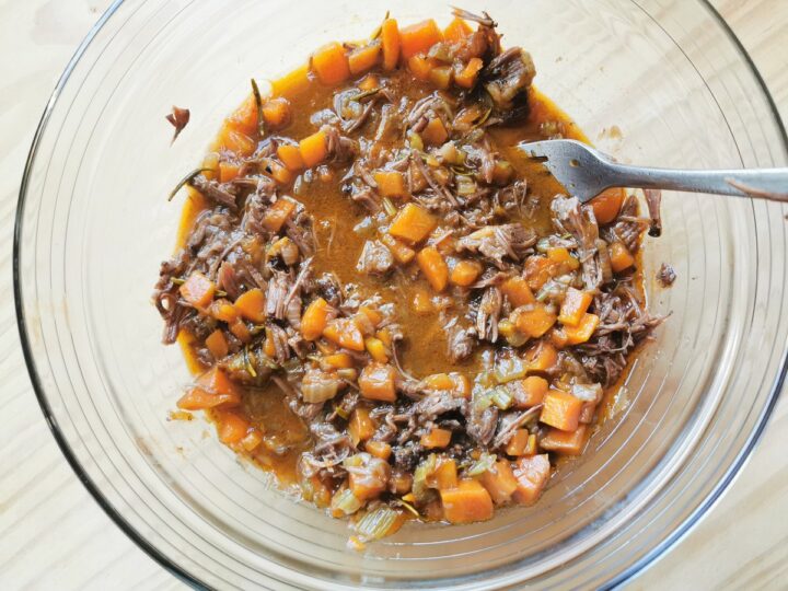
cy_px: 296
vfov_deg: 51.4
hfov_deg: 65.3
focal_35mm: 27
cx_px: 394
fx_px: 615
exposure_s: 1/50
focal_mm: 5.56
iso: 160
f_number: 1.6
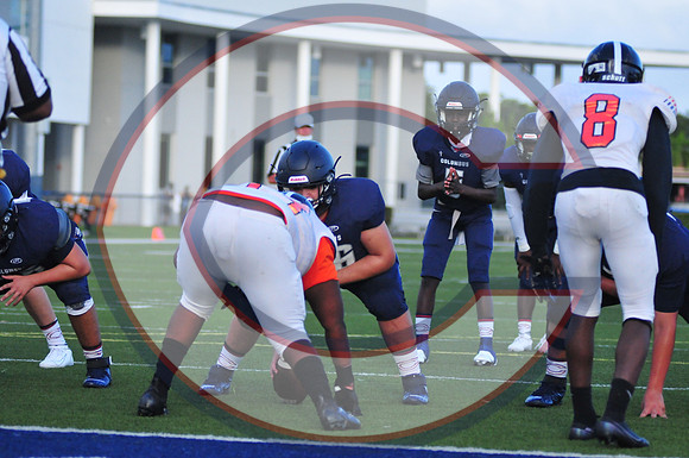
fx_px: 2867
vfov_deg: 9.1
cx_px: 344
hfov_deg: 13.7
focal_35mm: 150
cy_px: 229
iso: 1600
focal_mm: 100
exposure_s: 1/5000
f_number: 2.8
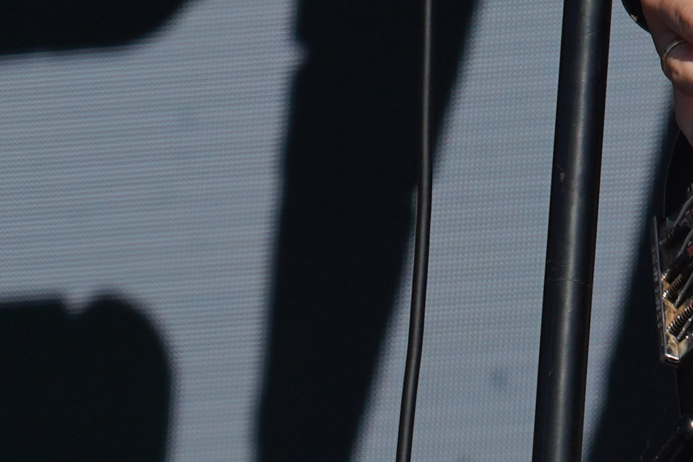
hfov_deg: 3.6
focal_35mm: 570
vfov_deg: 2.4
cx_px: 1765
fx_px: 10973
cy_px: -596
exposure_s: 1/800
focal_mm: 105
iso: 100
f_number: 8
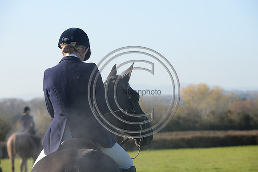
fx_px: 1146
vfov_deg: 8.6
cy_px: 86
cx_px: 129
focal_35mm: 160
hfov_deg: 12.8
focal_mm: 160
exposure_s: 1/1250
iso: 1000
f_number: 7.1
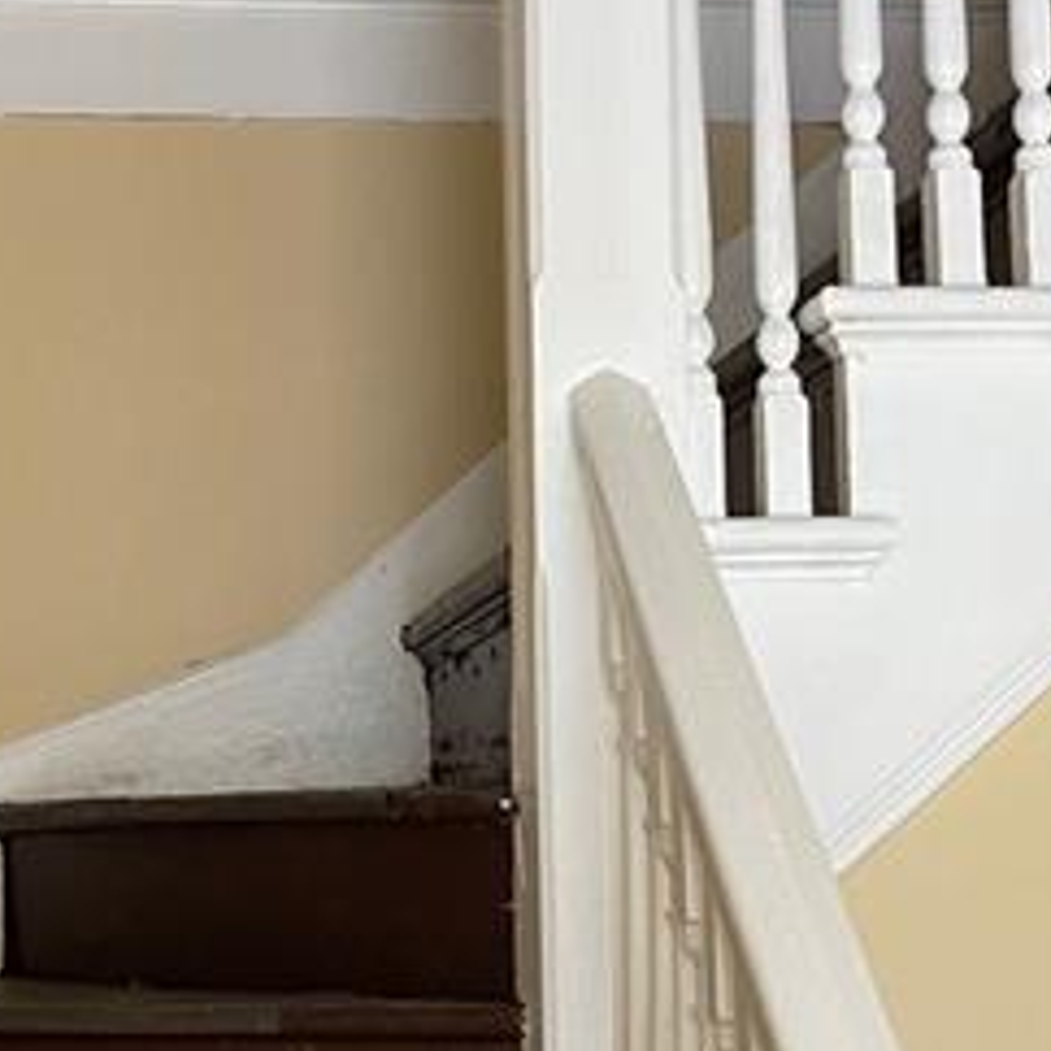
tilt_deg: +7.3
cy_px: 586
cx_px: 421
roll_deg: +2.0
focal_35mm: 70
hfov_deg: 24.6
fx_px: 2405
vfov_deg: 24.6
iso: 320
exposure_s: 1/60
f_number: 1.6
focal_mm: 5.1
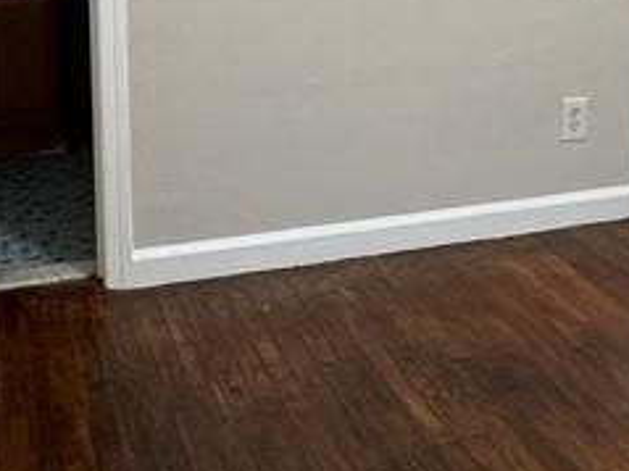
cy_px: -18
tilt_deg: -10.9
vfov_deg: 23.2
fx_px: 1090
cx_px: 282
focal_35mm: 60
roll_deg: -0.1
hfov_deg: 32.2
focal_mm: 2.22
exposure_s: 1/60
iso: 200
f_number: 2.2
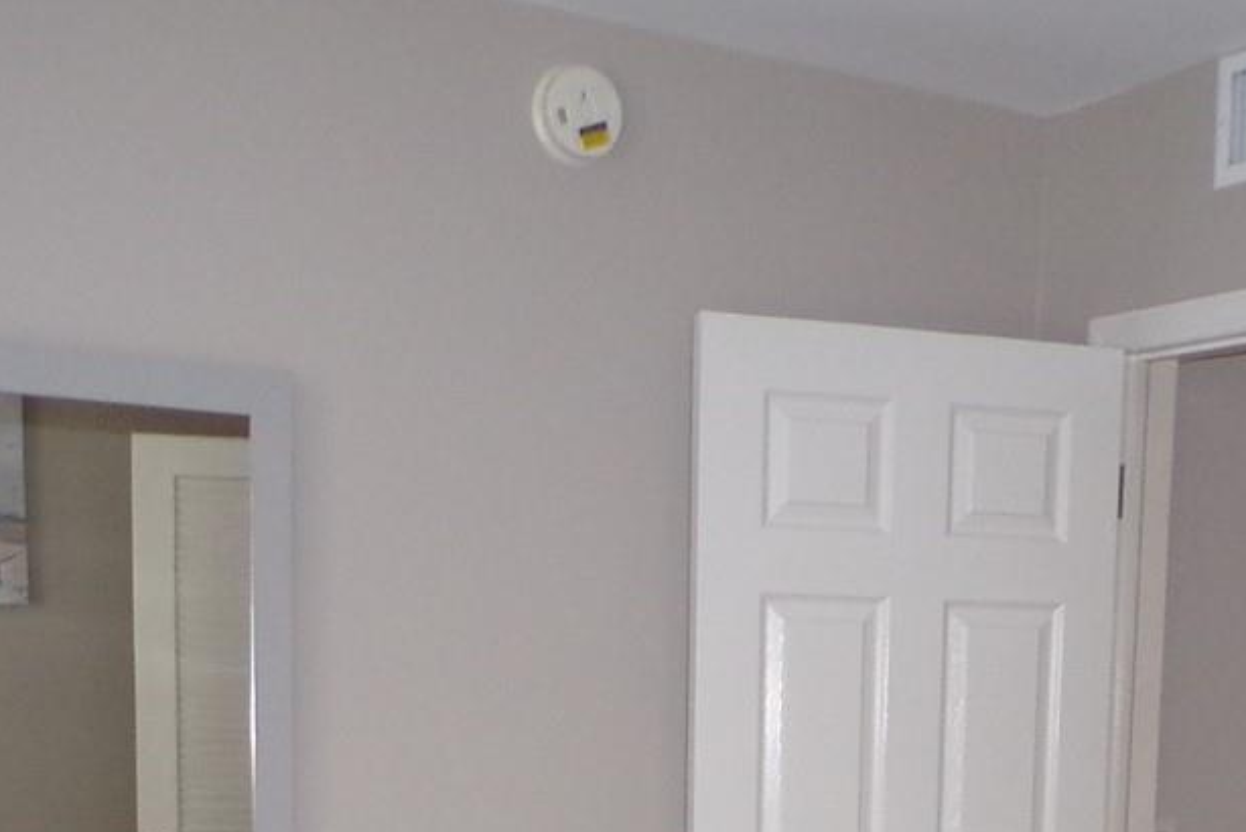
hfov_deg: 30.8
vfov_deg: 19.6
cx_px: 759
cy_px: 1019
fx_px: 2251
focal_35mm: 65
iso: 200
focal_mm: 4.3
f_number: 3
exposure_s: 1/34
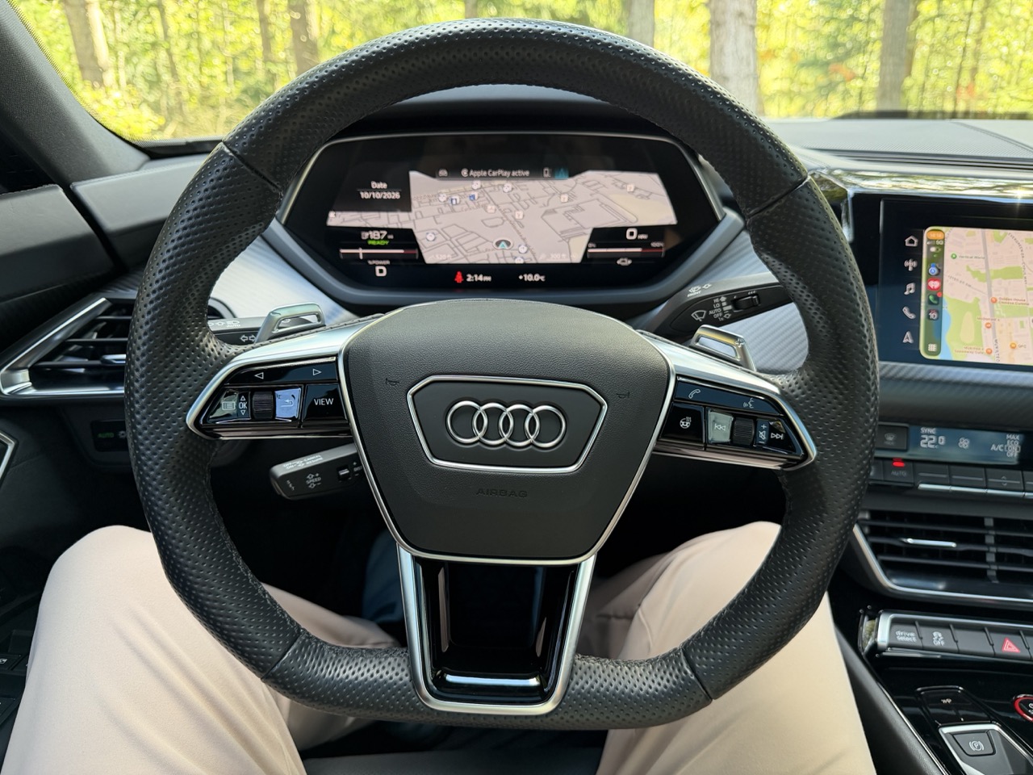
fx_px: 716
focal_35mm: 24
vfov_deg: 56.8
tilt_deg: -22.1
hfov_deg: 71.6
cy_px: 388
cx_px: 516
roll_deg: +1.8
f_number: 1.78
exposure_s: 1/64
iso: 200
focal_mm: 6.76
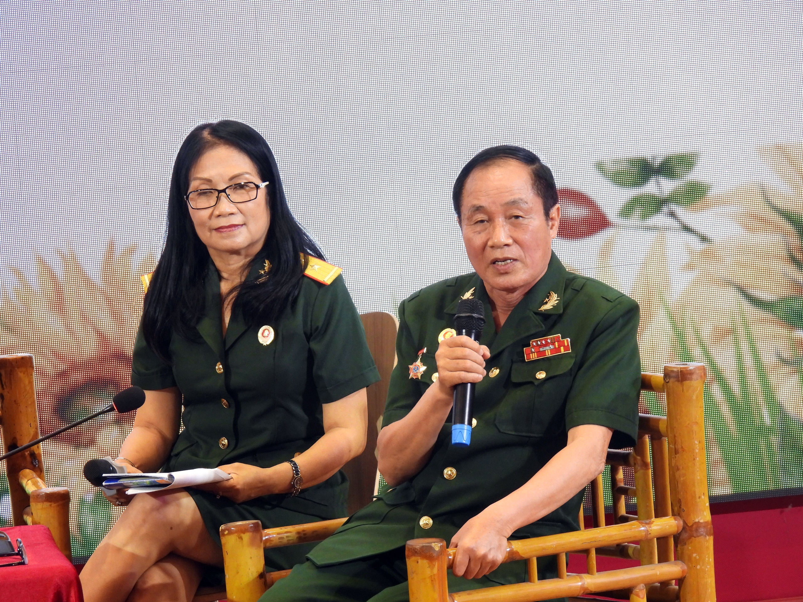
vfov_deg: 4.6
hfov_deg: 6.2
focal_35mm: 320
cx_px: 402
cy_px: 301
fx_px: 7423
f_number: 5
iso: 400
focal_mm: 57.1
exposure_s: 1/30
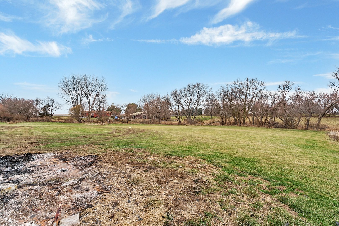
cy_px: 113
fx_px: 151
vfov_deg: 73.8
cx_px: 170
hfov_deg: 96.7
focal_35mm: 16
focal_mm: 16
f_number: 9
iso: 640
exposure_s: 1/200
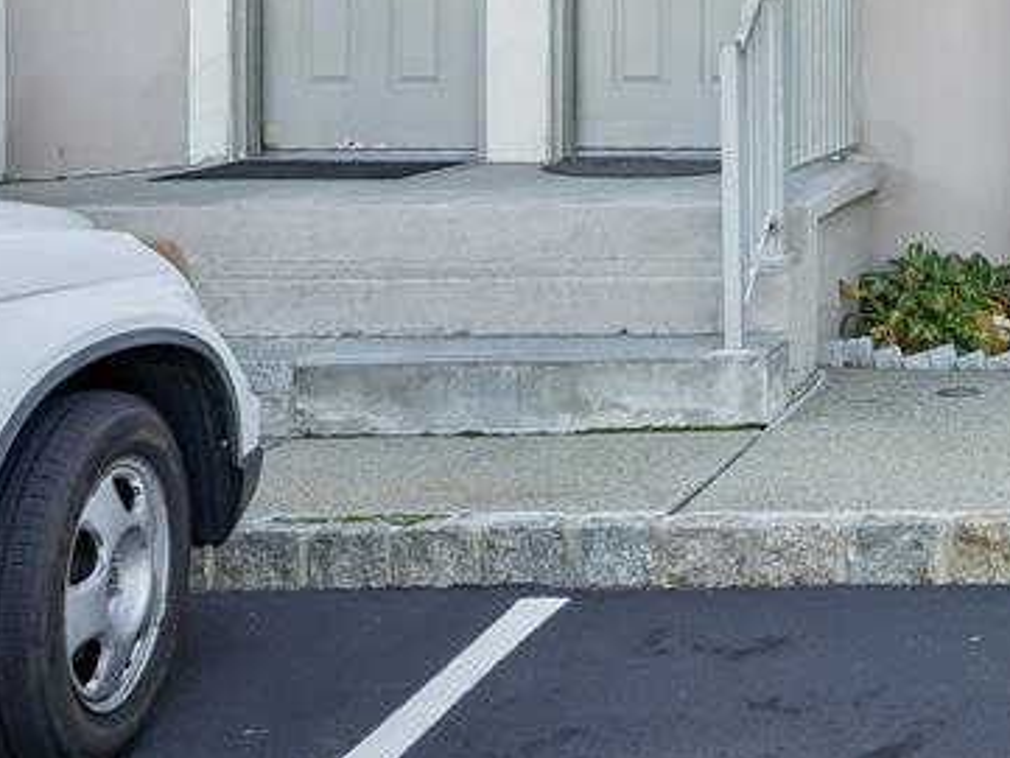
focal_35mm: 60
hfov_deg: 27.4
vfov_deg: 23.4
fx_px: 1751
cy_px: 0
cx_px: 1276
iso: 100
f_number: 8
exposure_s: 1/50
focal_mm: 22
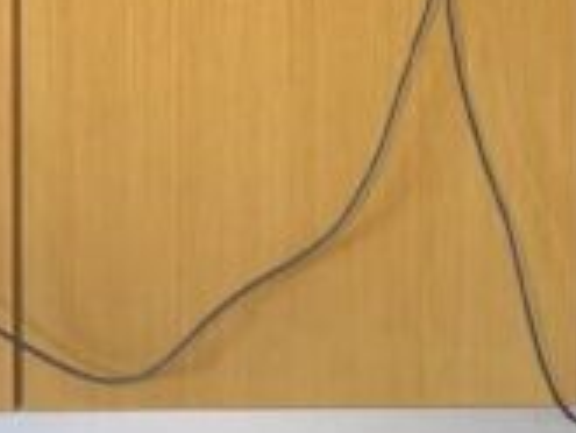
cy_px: -412
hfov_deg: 16.2
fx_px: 2015
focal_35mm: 121
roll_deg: -0.1
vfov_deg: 11.2
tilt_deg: -3.2
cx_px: 419
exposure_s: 1/50
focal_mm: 5.1
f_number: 1.6
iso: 160
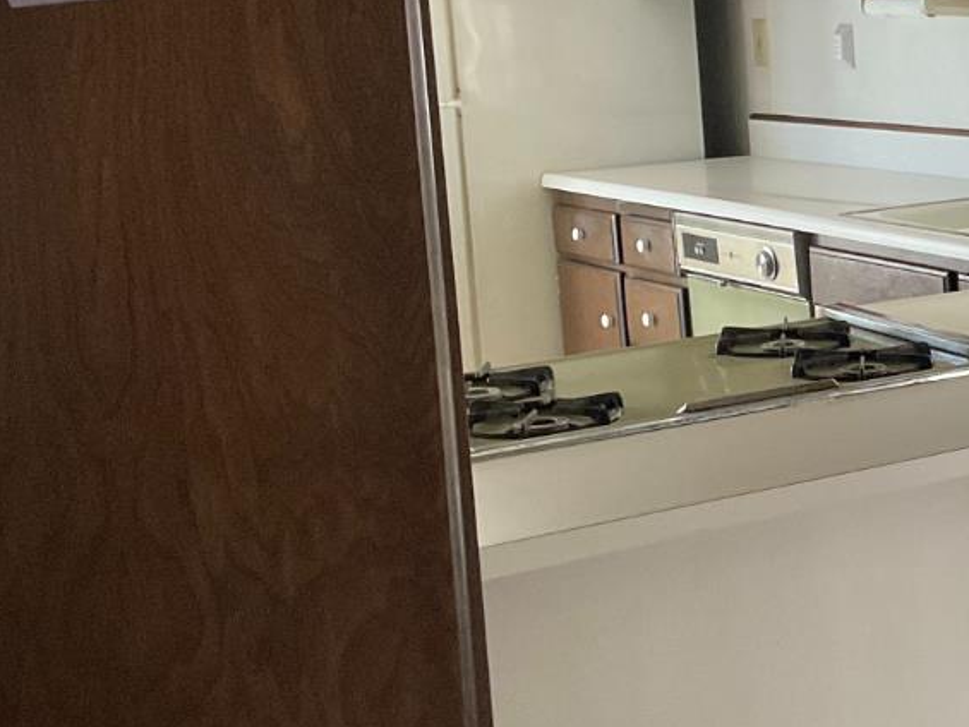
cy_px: 297
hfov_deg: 23.5
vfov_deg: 19.1
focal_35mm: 77
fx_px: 2156
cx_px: 1116
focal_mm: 3
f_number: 1.8
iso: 160
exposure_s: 1/60
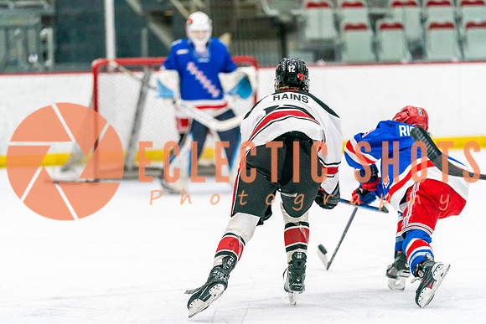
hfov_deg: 9.6
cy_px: 150
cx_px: 224
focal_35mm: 215
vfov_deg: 6.4
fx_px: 2907
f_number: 2.8
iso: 3200
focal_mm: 200
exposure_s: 1/1250
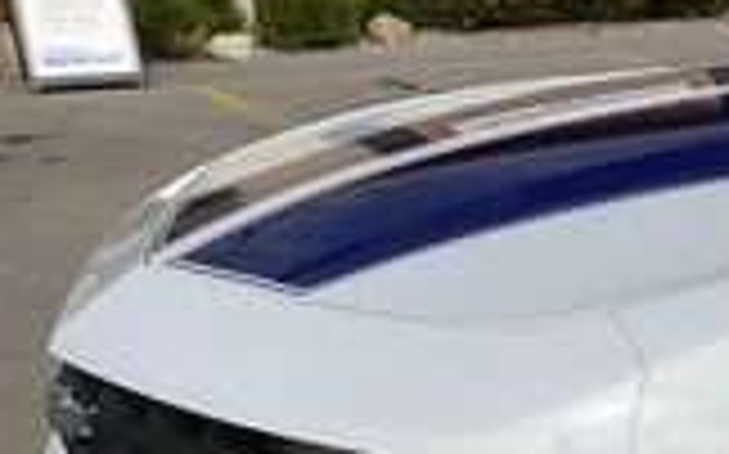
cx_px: 896
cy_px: 553
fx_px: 1509
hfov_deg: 24.4
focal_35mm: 76
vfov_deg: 16.4
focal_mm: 3
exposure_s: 1/4065
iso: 25
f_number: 1.8
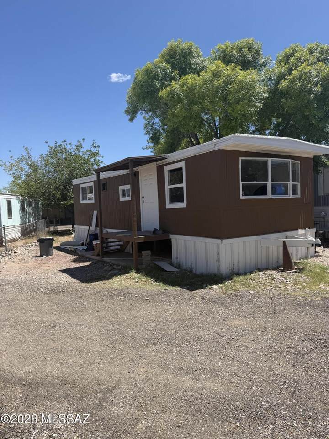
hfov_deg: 56.8
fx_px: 304
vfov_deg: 71.6
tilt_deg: +0.9
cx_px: 164
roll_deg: +0.9
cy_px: 220
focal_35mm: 24
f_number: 1.78
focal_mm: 6.76
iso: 80
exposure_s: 1/4167
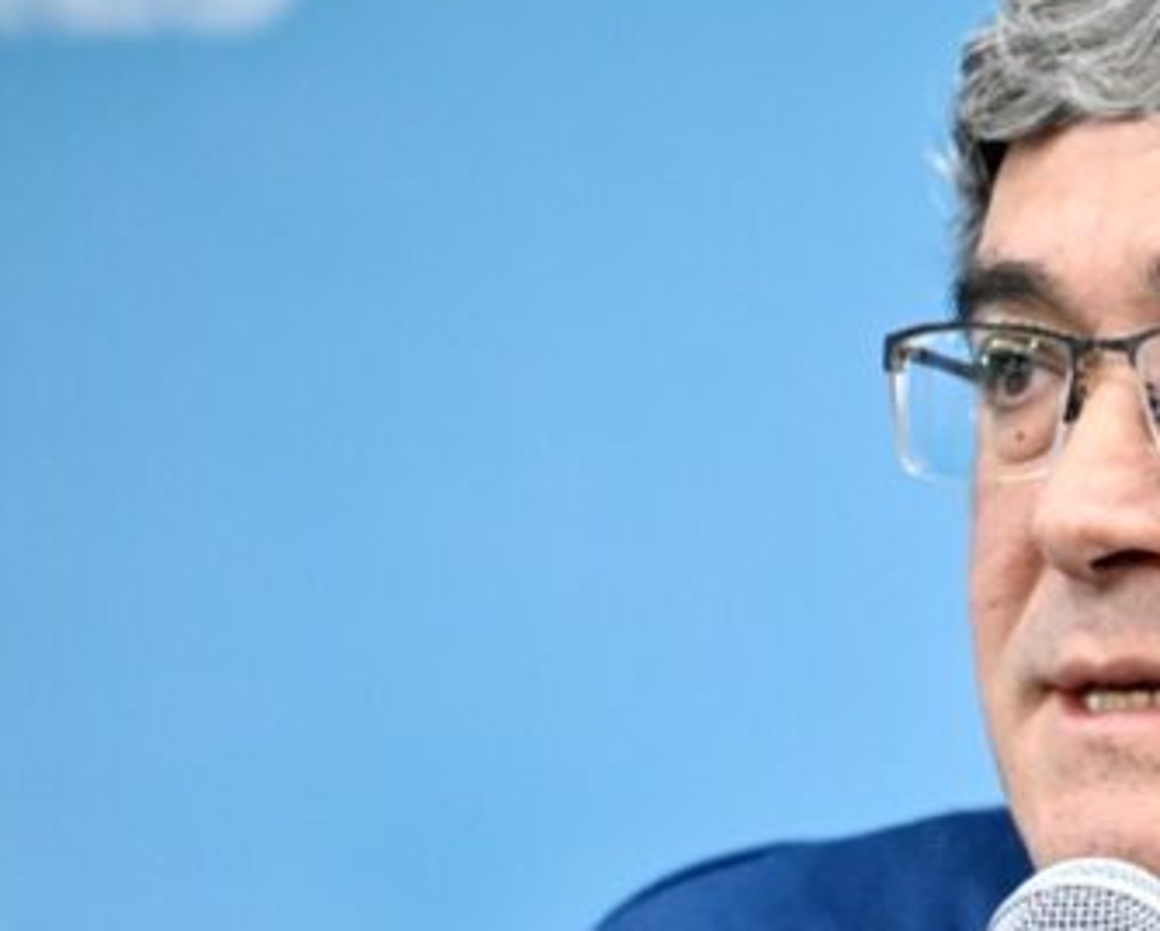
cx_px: 1108
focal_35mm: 431
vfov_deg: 3.6
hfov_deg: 4.5
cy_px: 514
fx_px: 14814
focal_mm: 200
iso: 4000
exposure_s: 1/500
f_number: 3.2
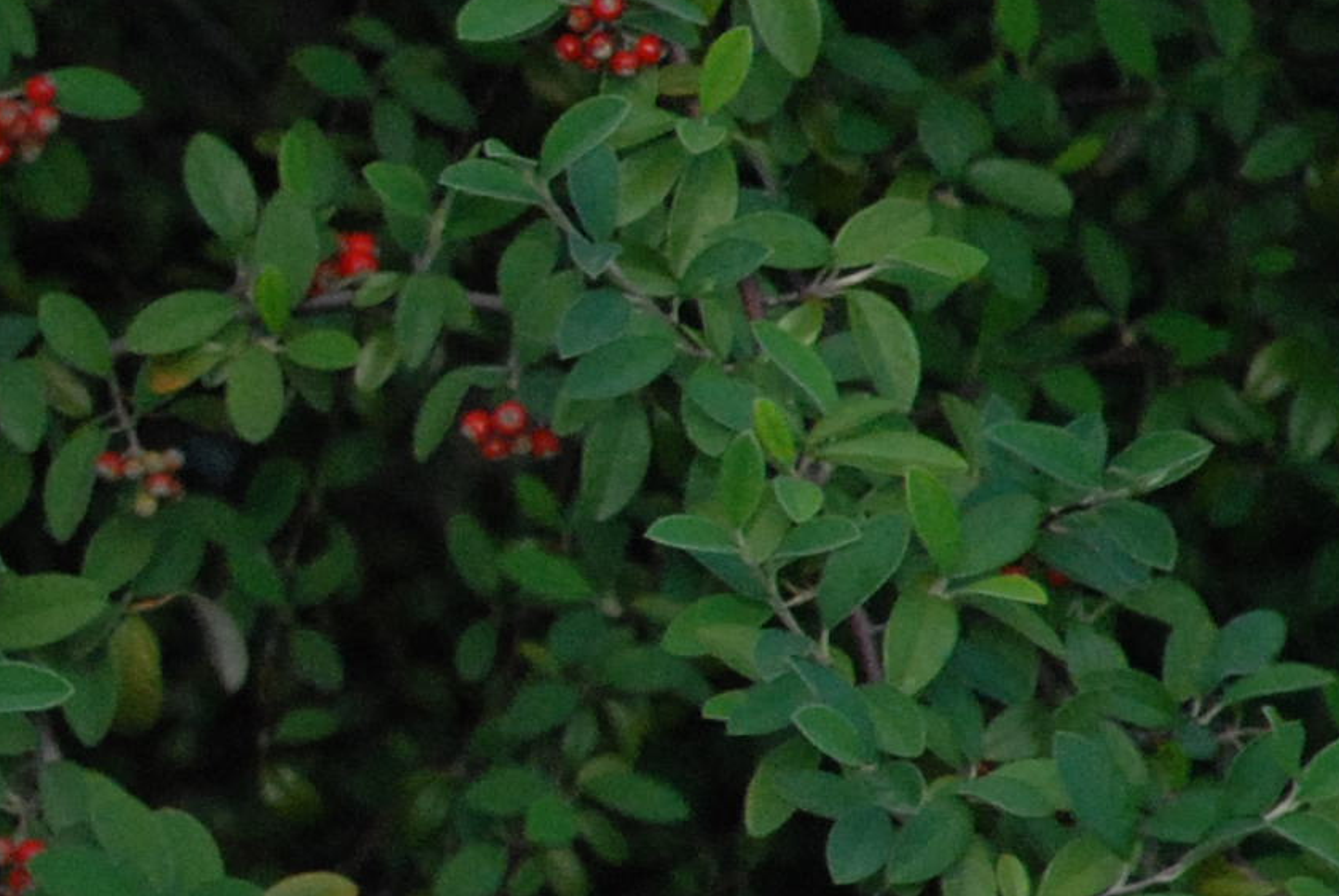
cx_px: -1444
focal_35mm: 864
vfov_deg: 1.6
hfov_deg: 2.4
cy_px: 273
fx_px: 32180
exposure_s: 1/100
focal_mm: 125
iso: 640
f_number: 7.1
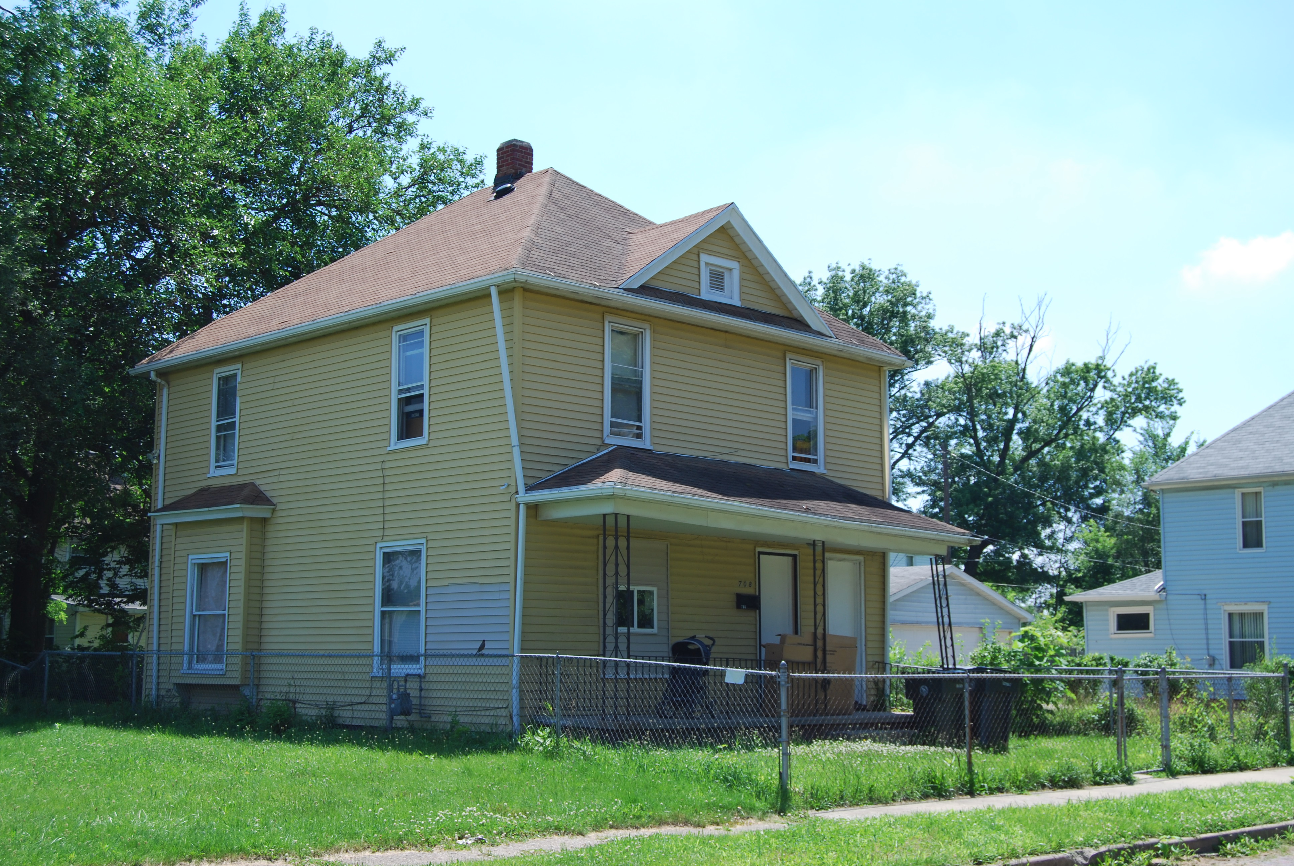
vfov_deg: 29.9
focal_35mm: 45
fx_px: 1619
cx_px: 647
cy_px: 433
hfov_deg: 43.6
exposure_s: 1/200
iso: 100
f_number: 7.1
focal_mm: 30
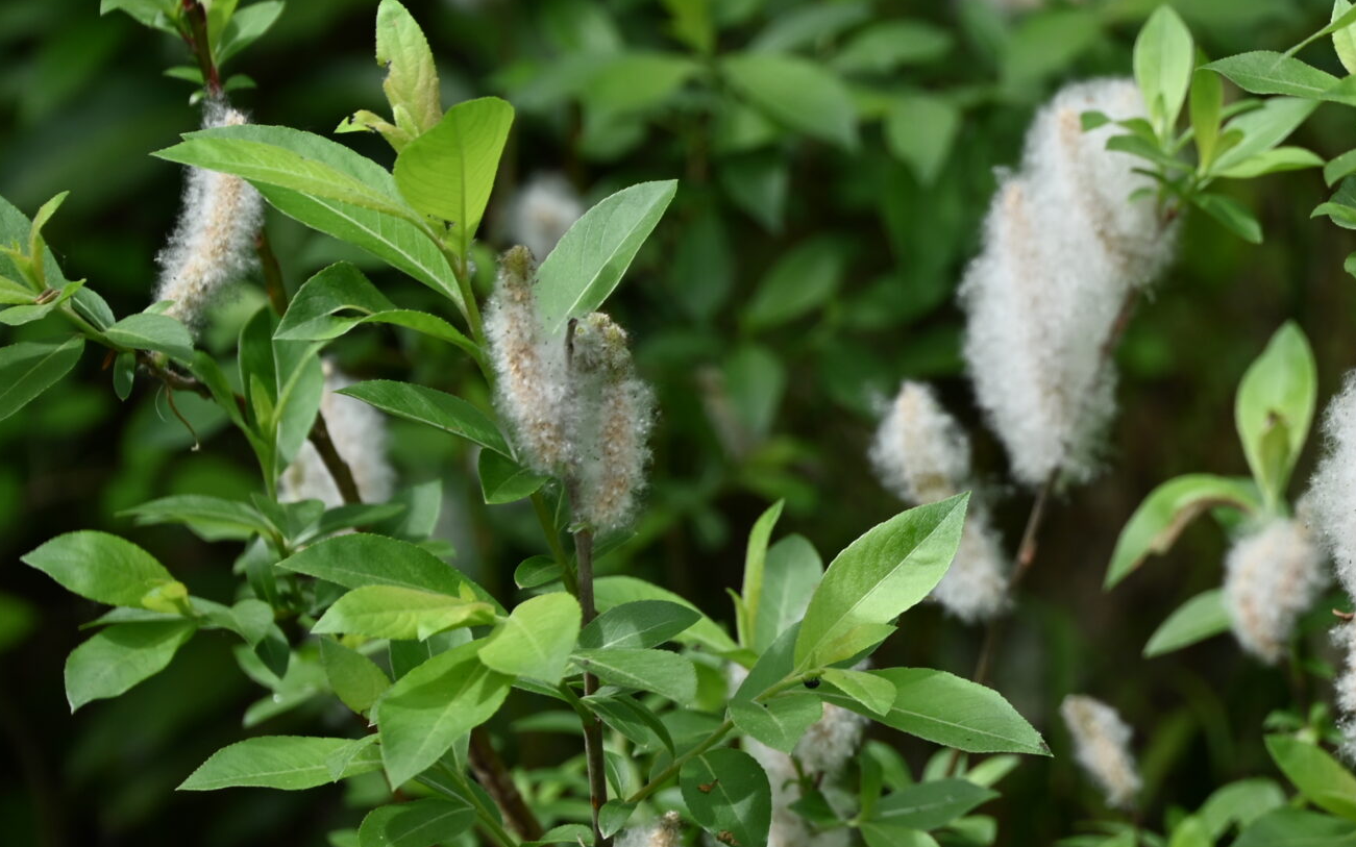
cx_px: 1328
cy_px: 528
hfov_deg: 6.1
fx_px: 12601
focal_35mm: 341
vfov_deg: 3.9
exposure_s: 1/80
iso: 200
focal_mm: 170
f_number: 7.1
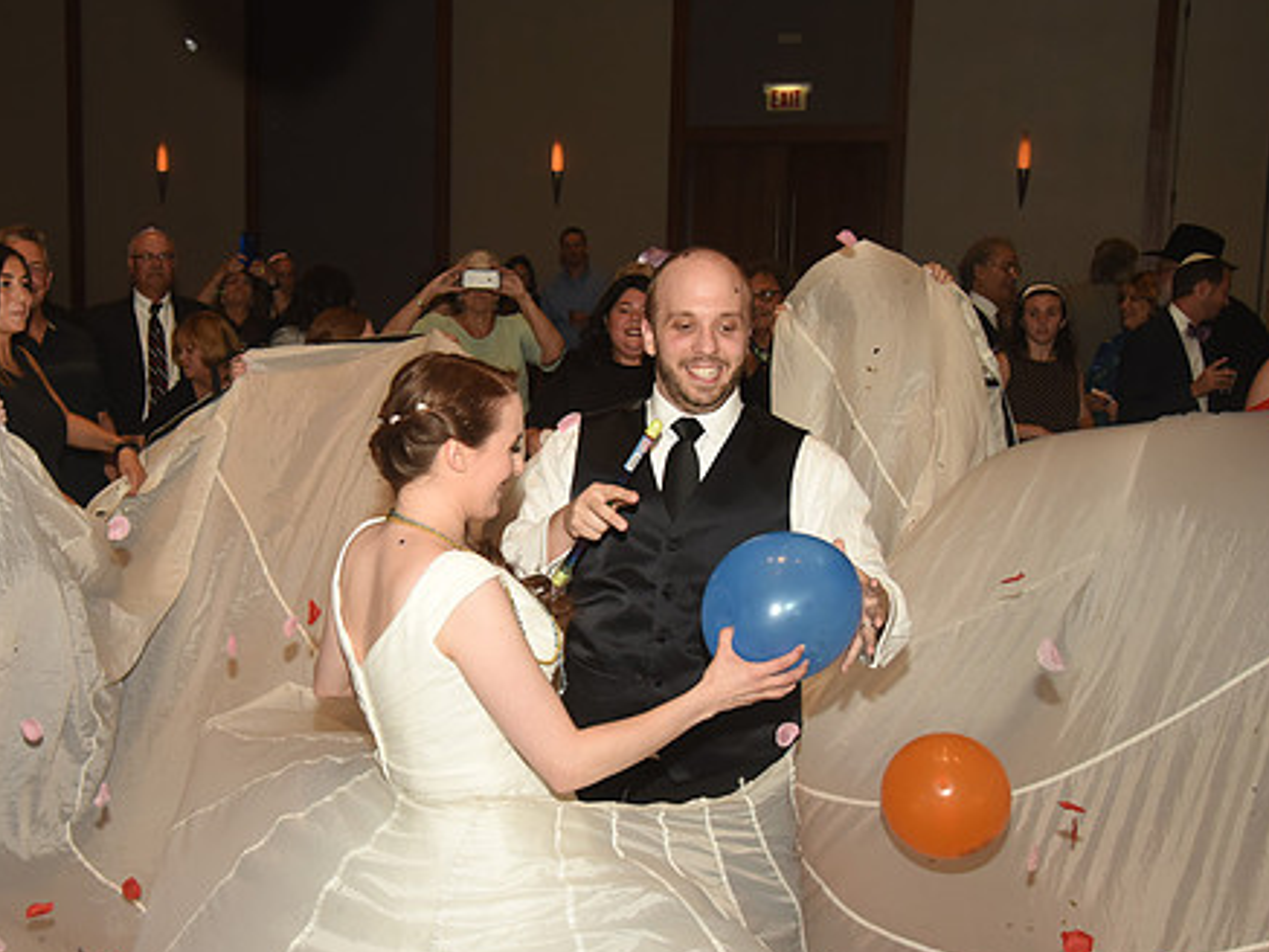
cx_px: 482
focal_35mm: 51
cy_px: 486
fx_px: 1870
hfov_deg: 37.3
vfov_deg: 28.6
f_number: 5.6
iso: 1600
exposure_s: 1/160
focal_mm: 40
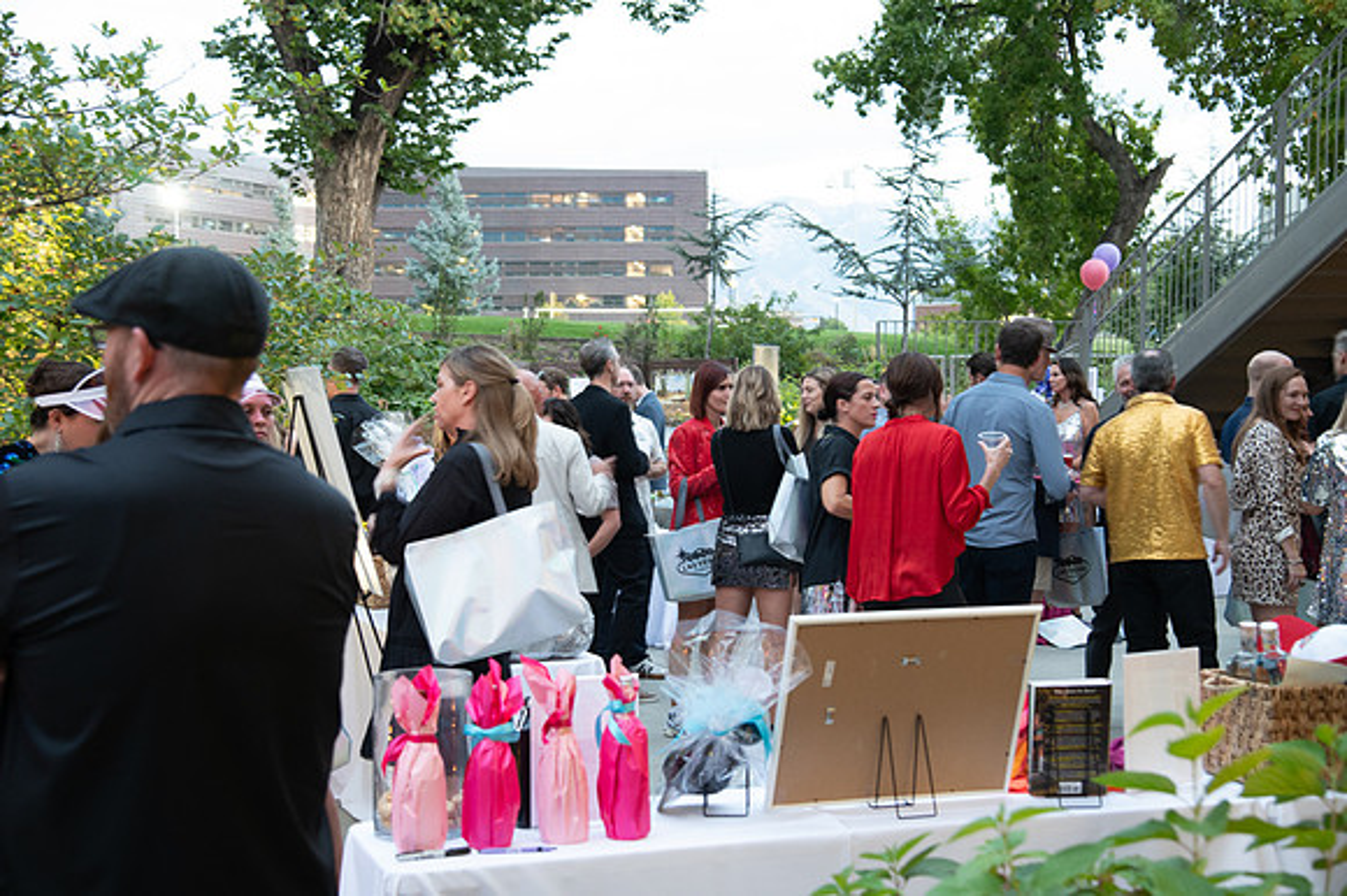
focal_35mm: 52
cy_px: 448
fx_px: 1944
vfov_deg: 26.0
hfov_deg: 38.2
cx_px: 674
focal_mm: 52
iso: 2500
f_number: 5
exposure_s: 1/13
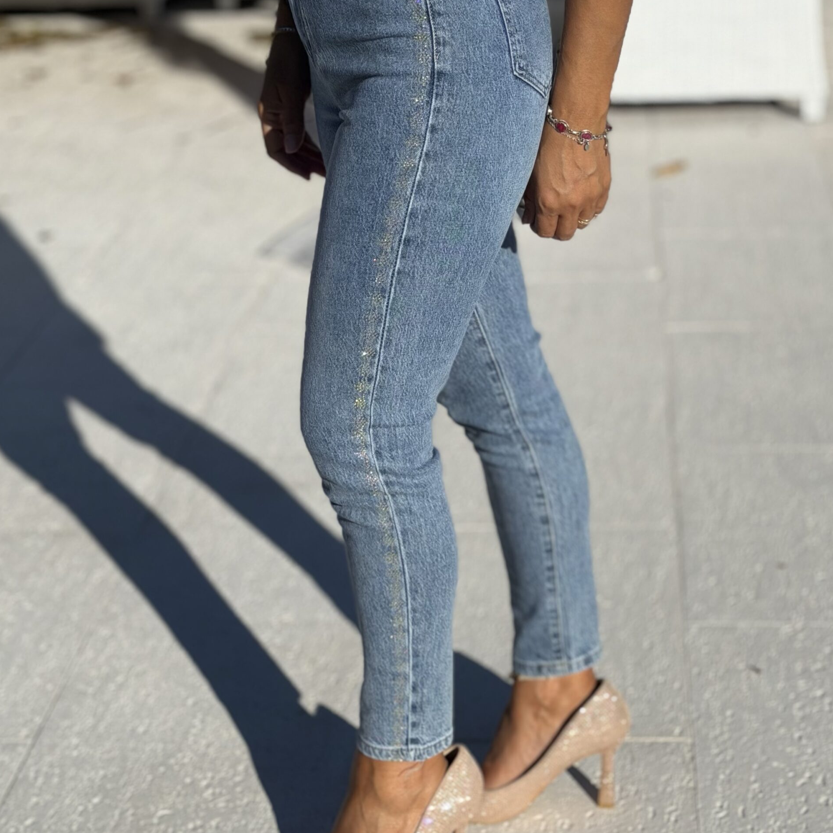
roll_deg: +2.2
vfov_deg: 29.9
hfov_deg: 30.0
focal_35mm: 57
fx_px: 1552
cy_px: 297
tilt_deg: -20.3
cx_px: 417
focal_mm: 6.76
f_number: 1.78
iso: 64
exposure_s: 1/11364
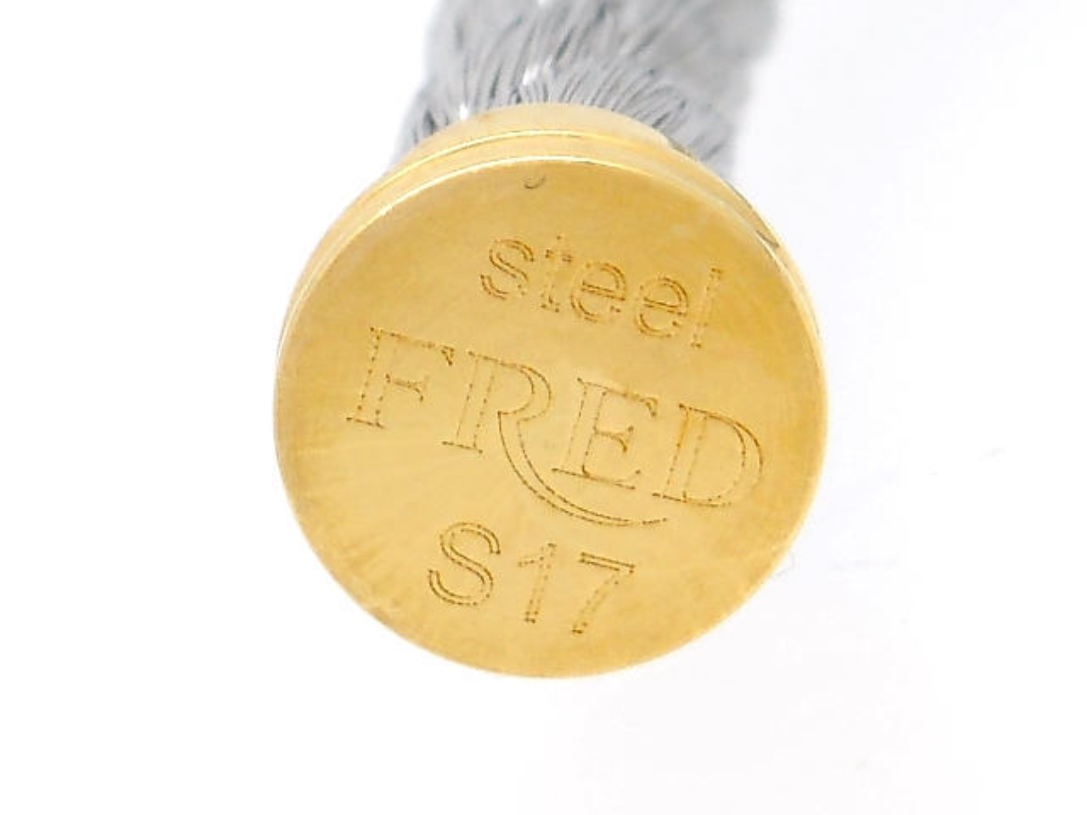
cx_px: 544
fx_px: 1853
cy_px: 408
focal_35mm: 59
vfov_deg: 24.8
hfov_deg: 32.7
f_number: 5.1
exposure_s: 1/80
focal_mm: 10.5
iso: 80
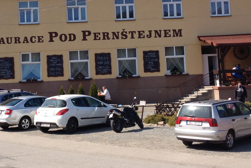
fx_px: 544
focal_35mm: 78
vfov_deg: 17.4
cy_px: 48
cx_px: 82
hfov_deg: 25.8
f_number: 2.4
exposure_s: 1/1255
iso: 50
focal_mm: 4.28
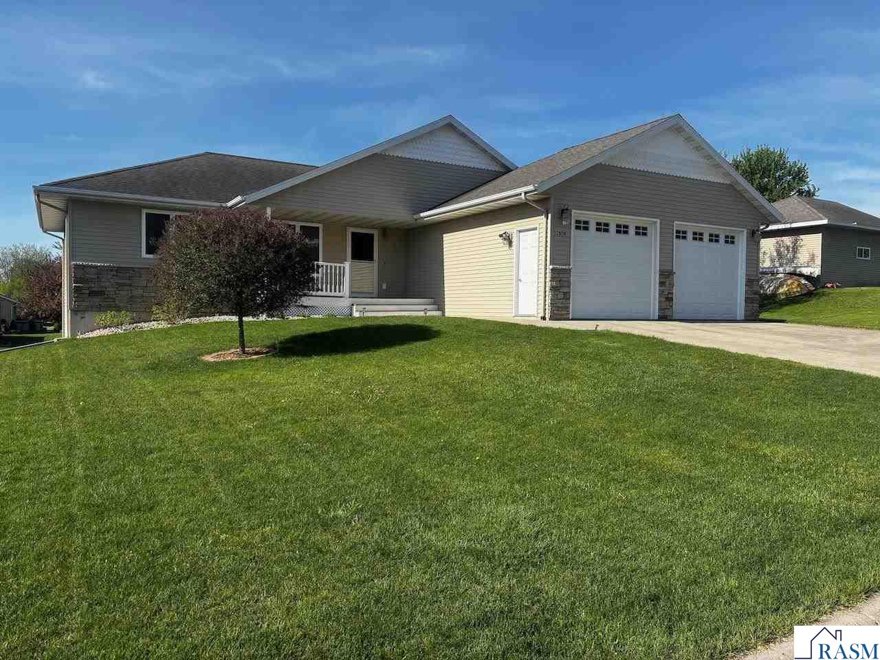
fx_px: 661
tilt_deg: -2.3
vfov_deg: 53.1
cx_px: 440
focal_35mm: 26
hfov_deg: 67.3
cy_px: 330
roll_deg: -1.4
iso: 50
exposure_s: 1/2513
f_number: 1.6
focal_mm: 5.96
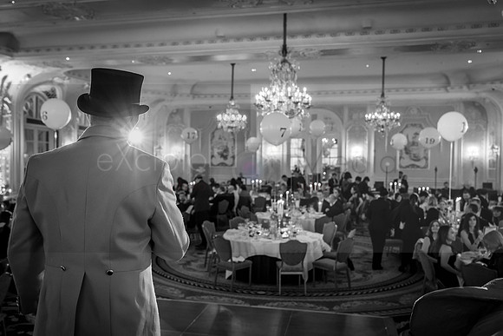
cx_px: 232
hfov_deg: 57.8
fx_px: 455
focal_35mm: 33
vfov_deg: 40.5
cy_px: 168
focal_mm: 30
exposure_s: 1/60
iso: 2000
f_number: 3.2
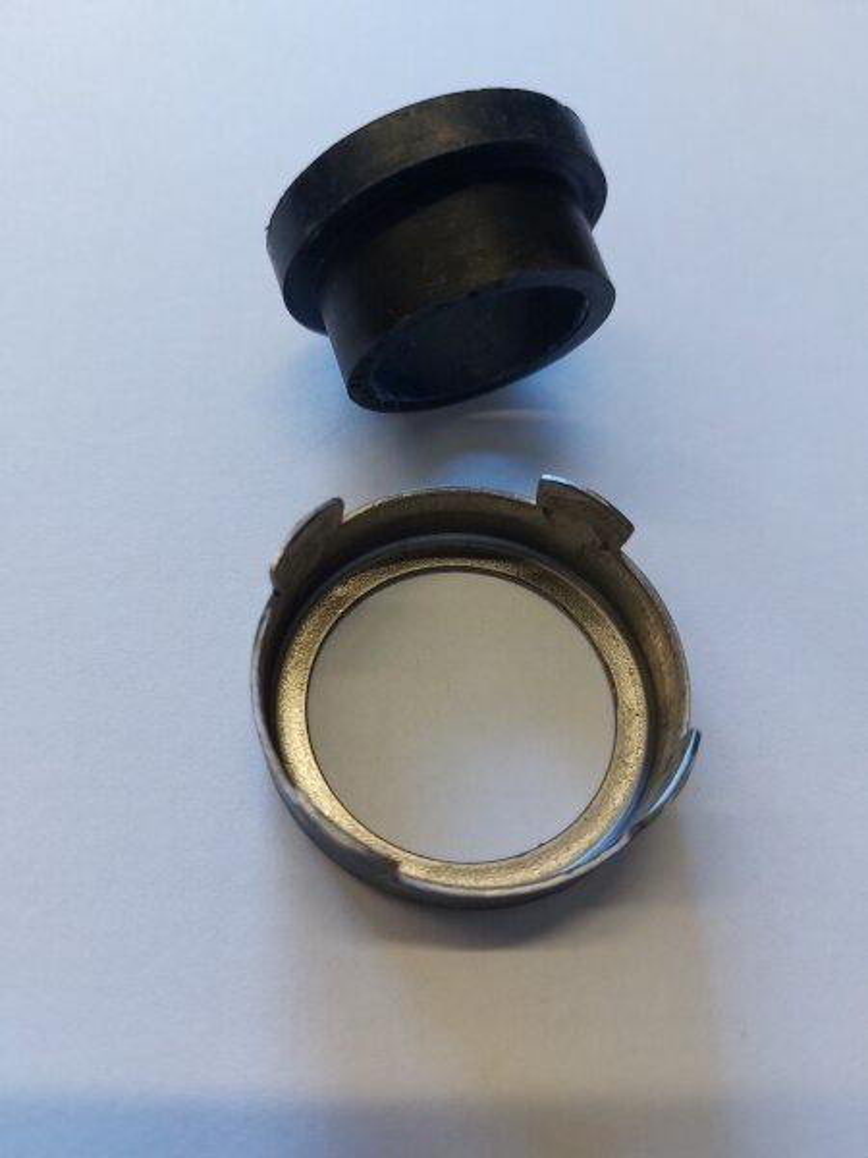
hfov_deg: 54.9
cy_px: 579
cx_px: 434
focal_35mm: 25
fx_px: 836
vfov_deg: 69.4
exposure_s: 1/50
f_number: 1.8
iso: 200
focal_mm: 5.23
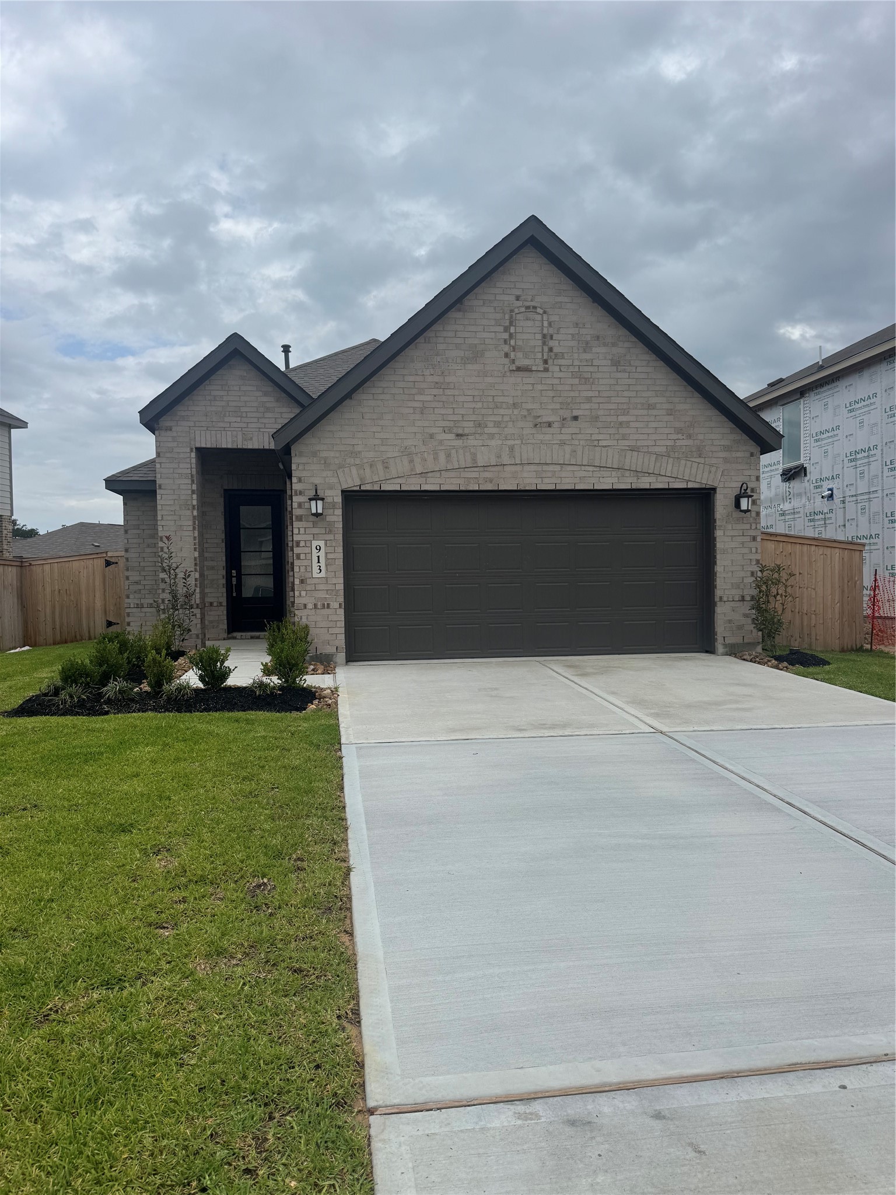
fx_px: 828
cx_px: 448
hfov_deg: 56.8
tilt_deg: -1.8
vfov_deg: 71.6
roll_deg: +0.8
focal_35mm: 24
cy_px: 598
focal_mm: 6.76
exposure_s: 1/6410
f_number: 1.78
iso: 80
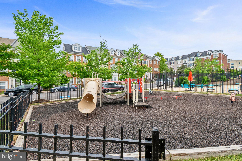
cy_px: 80
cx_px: 121
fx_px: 101
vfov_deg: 77.3
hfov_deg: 100.4
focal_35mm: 15
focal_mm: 10
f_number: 5.6
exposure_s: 1/800
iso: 400
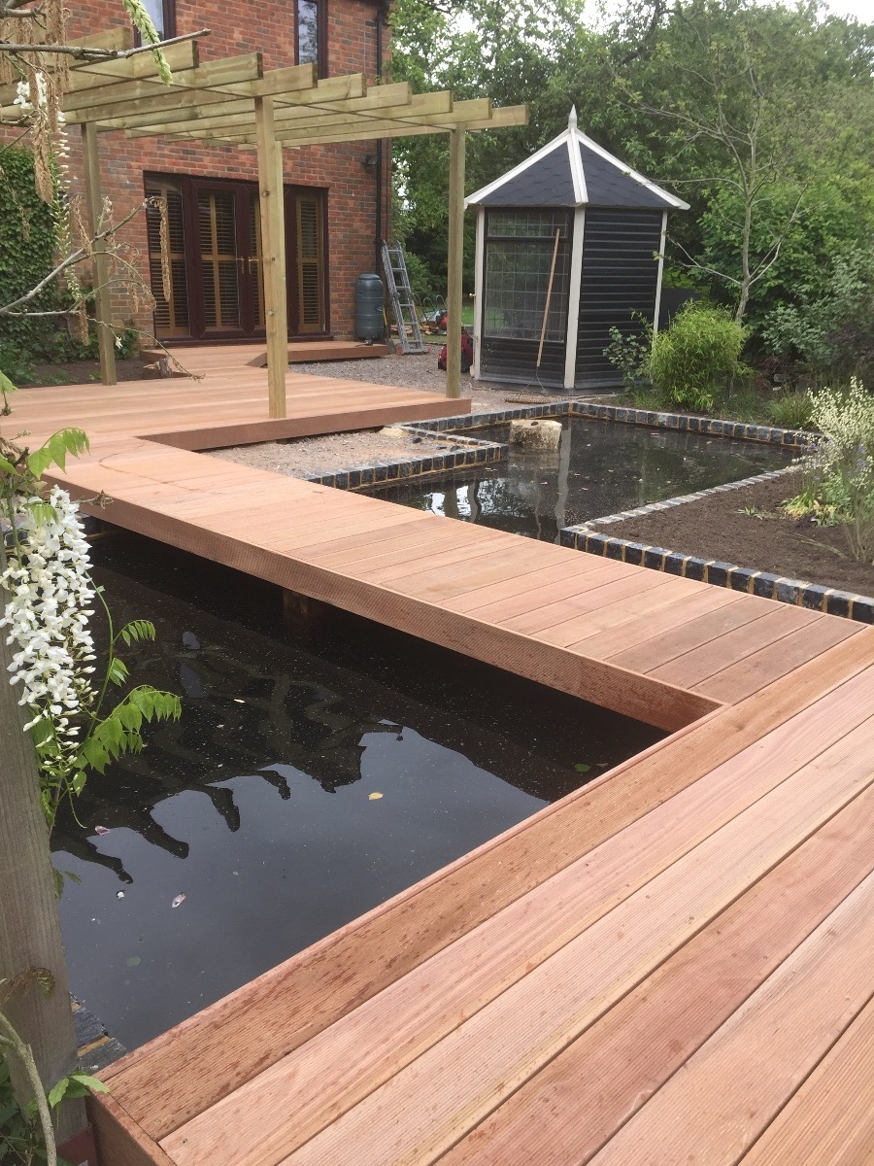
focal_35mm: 29
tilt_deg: -16.7
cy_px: 583
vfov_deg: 61.7
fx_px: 976
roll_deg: -1.9
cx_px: 437
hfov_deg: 48.2
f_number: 2.2
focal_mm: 4.15
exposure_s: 1/187
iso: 32
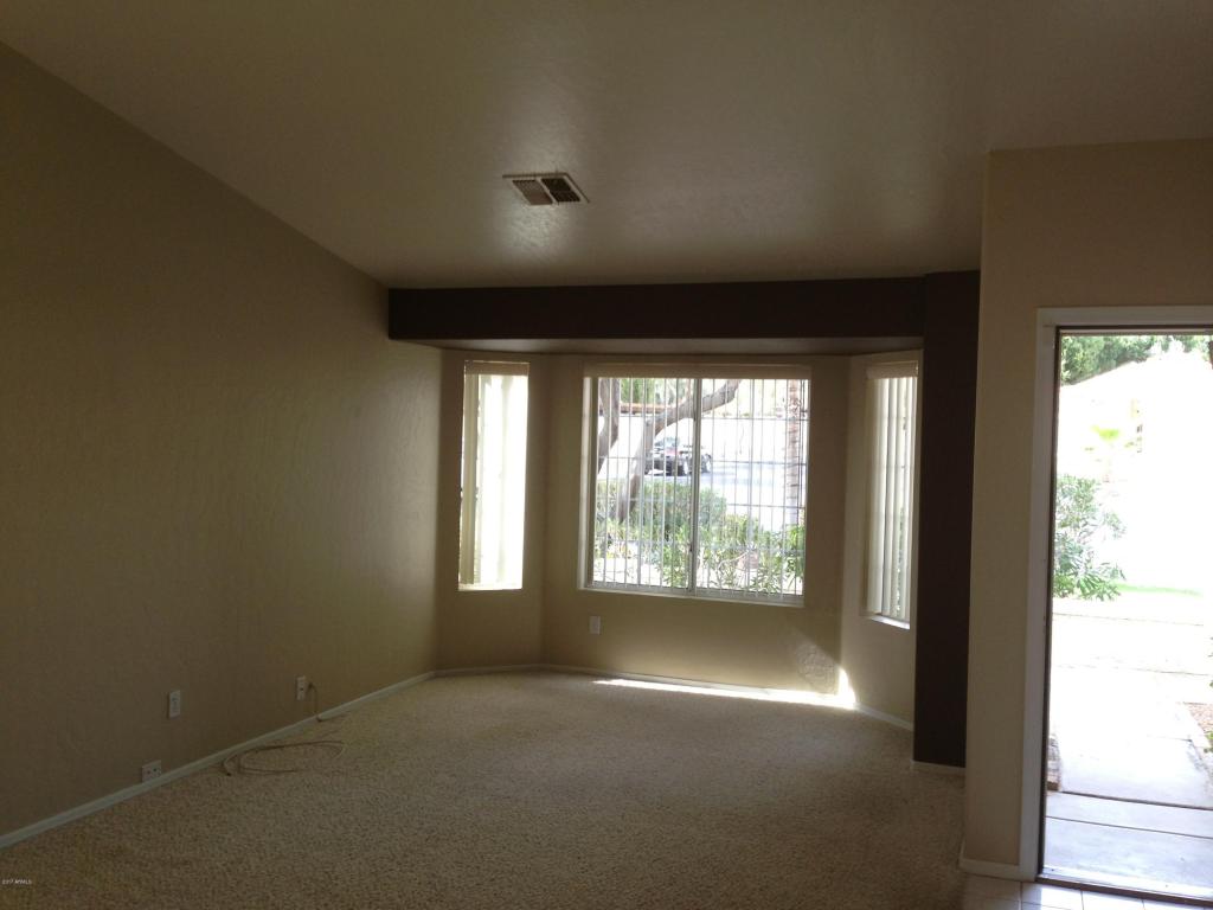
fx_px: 1156
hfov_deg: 55.4
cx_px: 606
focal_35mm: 33
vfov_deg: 42.9
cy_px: 455
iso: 64
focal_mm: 4.13
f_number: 2.4
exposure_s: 1/60
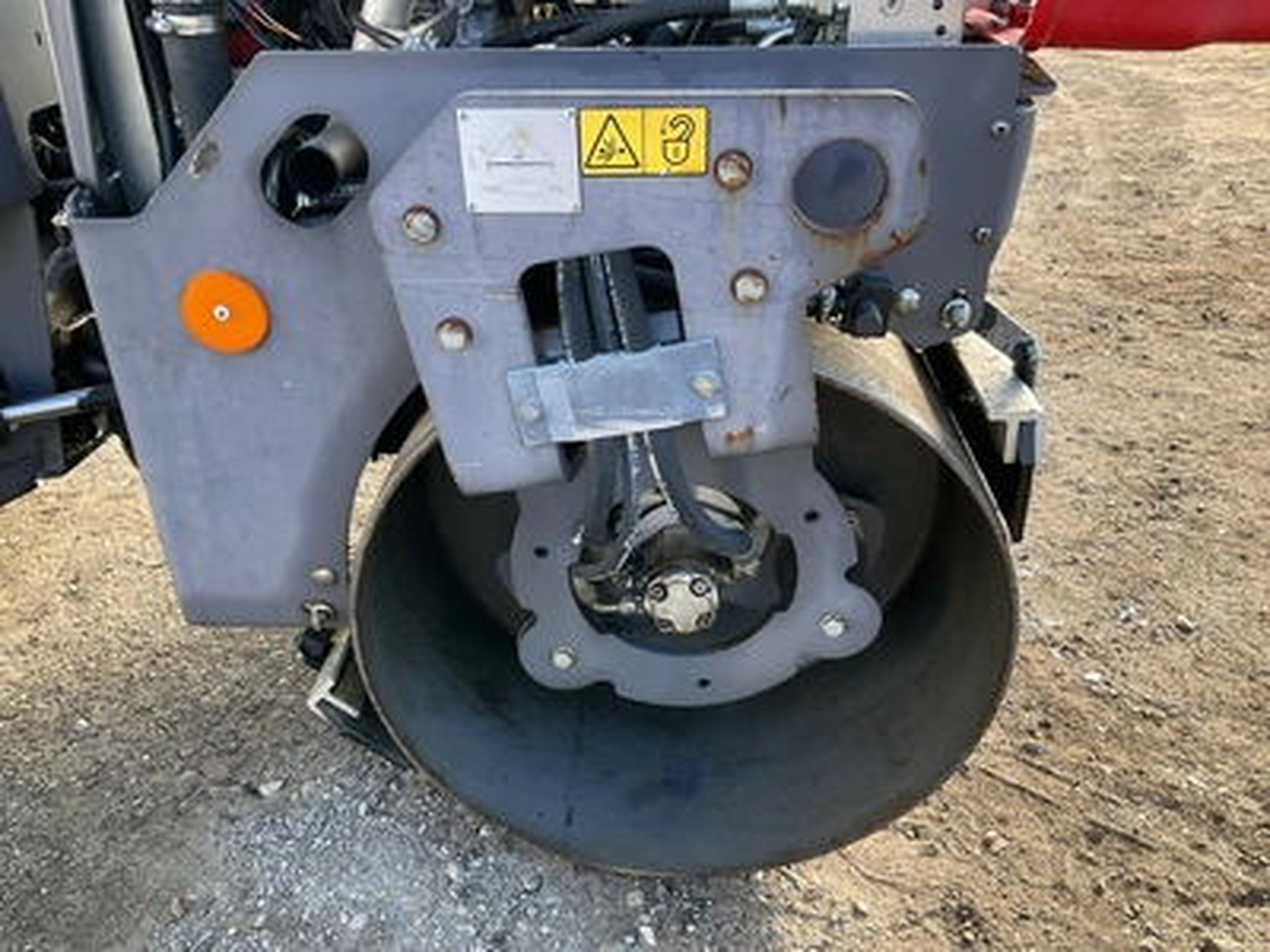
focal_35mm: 29
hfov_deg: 61.7
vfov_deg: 48.2
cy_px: 476
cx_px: 635
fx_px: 1064
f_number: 1.8
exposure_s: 1/122
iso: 20
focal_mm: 3
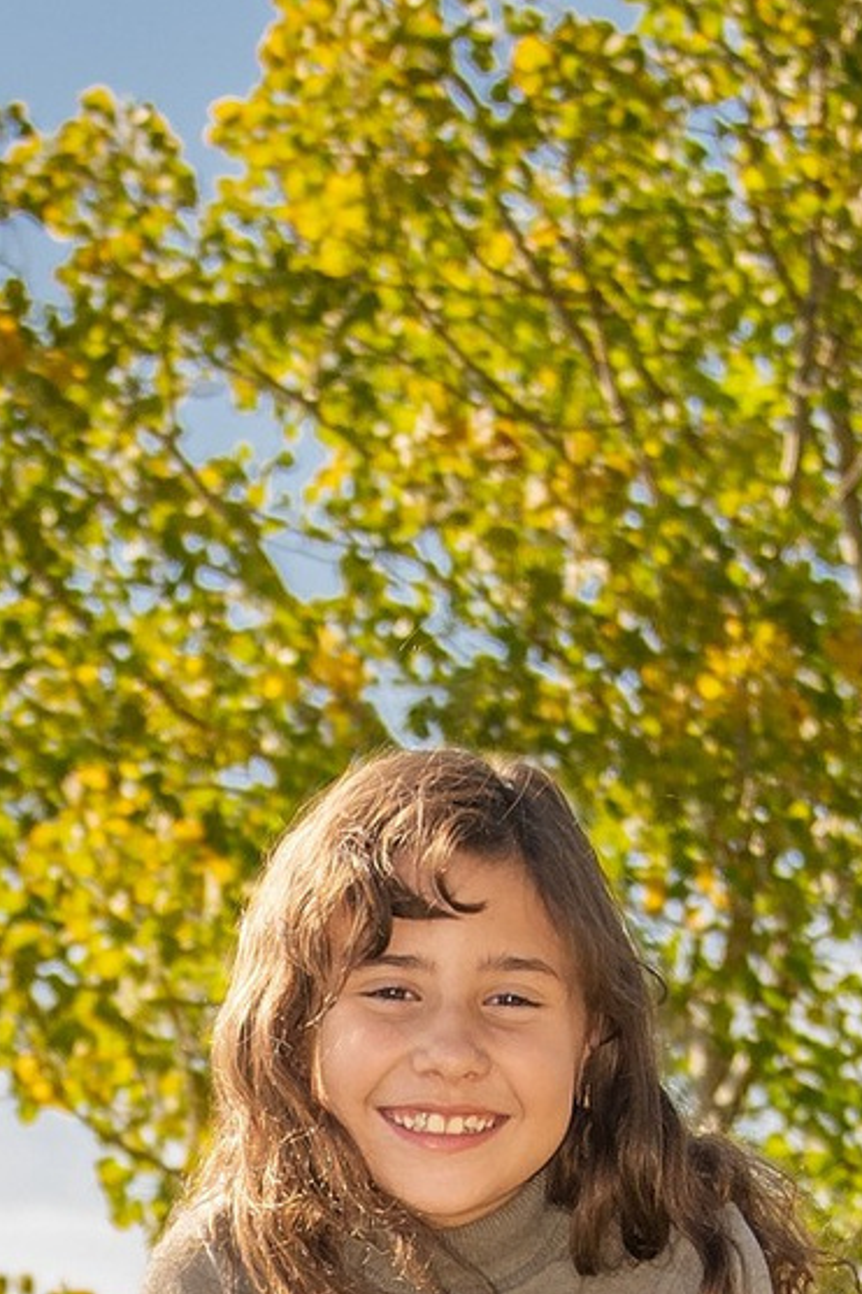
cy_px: 1740
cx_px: 184
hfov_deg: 6.9
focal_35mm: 200
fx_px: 7187
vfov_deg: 10.1
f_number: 2.8
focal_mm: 29
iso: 320
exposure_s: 1/2000
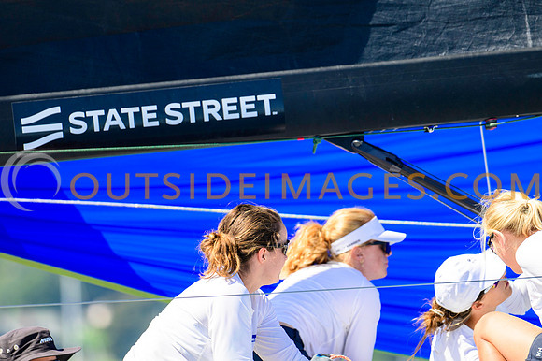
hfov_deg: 3.4
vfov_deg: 2.3
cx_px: 271
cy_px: 180
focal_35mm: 600
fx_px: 9028
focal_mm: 400
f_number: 4.5
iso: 250
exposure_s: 1/1000
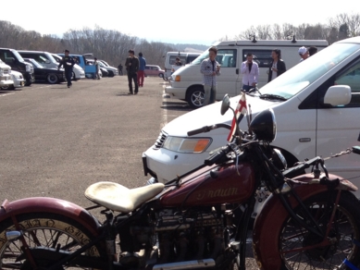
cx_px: 309
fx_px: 749
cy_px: 240
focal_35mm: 72
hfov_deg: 26.3
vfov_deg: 20.1
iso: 50
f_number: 2.4
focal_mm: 4.28
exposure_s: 1/1004
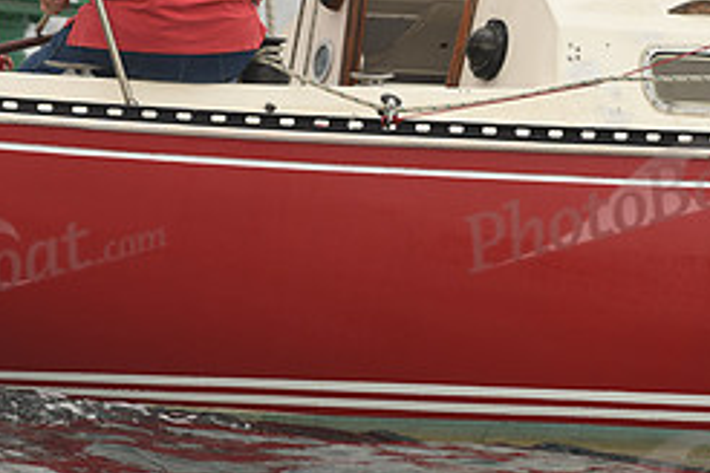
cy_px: 88
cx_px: 317
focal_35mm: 707
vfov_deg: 1.9
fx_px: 13943
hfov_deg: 2.9
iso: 250
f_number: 4
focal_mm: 300
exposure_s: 1/800
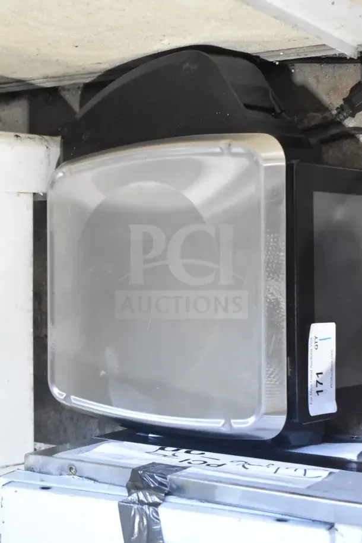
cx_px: 181
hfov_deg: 22.6
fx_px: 905
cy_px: 272
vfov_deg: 33.4
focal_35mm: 60
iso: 6400
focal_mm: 40
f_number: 6.3
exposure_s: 1/160
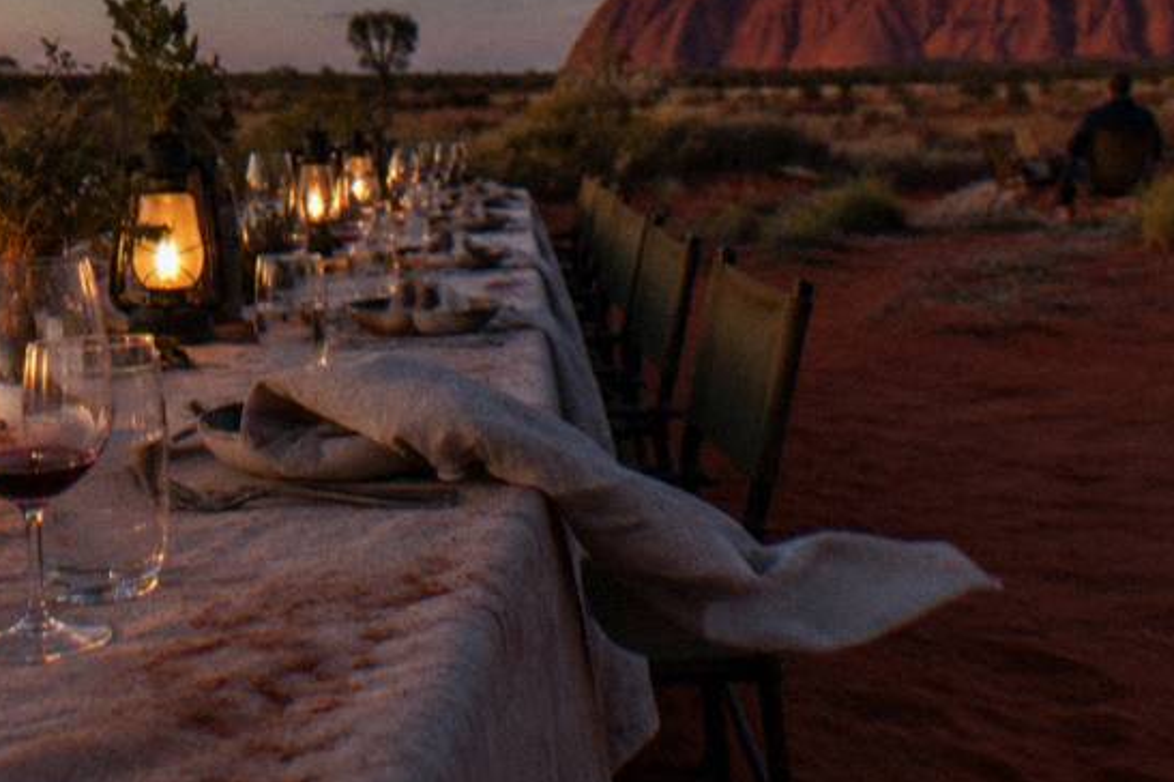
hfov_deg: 31.4
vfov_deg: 21.1
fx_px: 2086
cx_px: 532
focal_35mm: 64
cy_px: 245
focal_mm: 35
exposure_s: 1/125
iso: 6400
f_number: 4.5
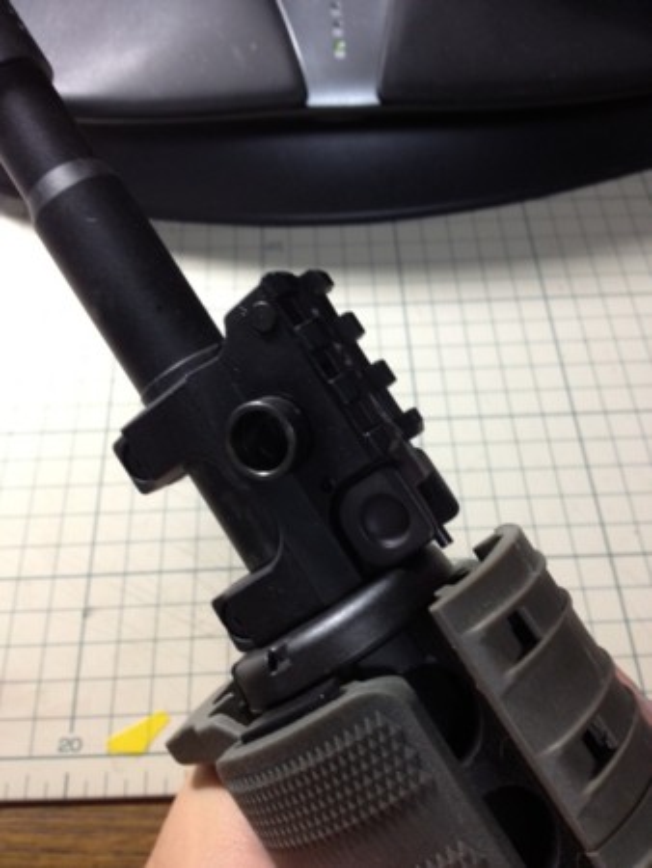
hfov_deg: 40.7
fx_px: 878
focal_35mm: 35
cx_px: 326
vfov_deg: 52.6
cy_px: 434
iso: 125
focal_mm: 4.28
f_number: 2.4
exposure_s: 1/20
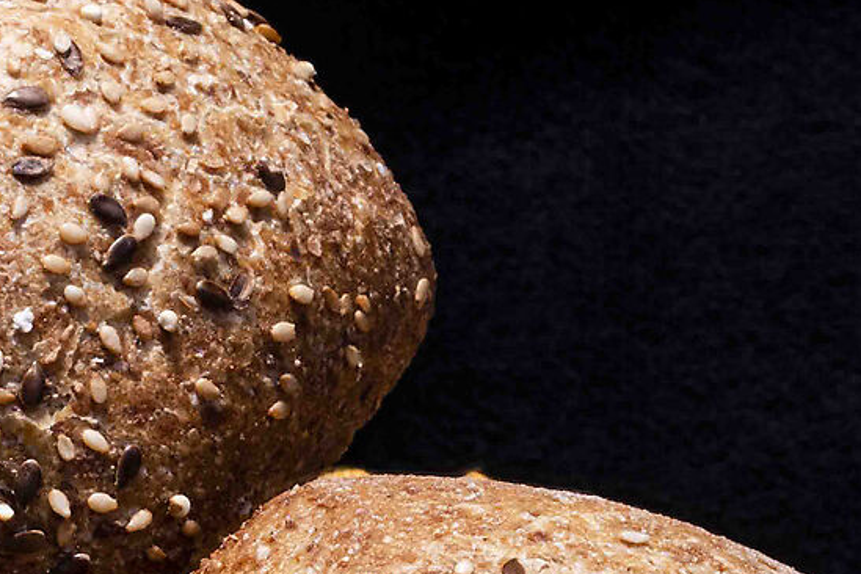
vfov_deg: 3.0
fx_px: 10977
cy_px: 1073
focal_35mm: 459
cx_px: 202
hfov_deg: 4.5
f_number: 20
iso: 64
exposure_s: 13
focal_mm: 105
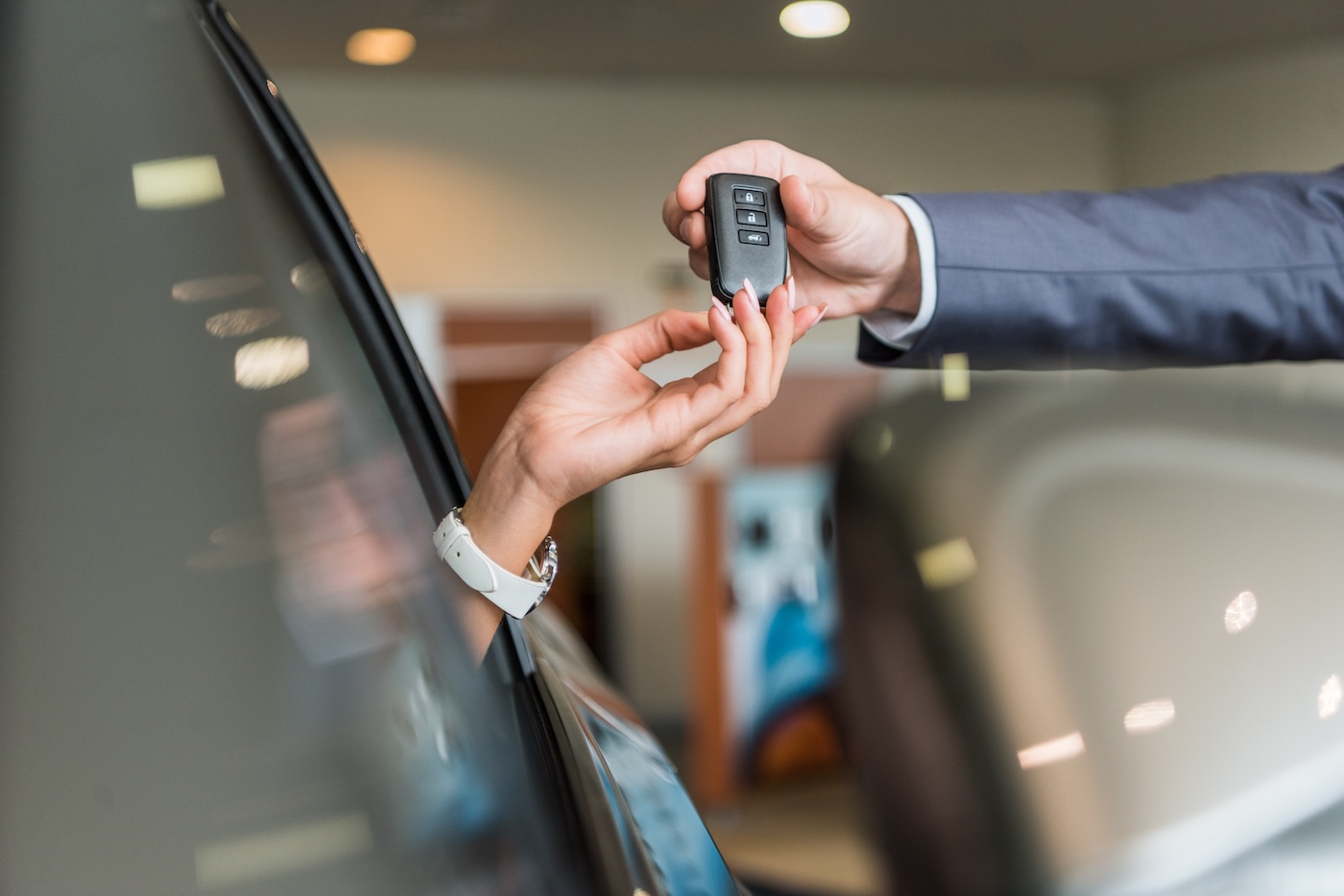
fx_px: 2091
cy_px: 448
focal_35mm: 56
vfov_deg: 24.2
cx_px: 672
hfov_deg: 35.6
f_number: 3.2
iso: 320
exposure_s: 1/200
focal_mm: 56
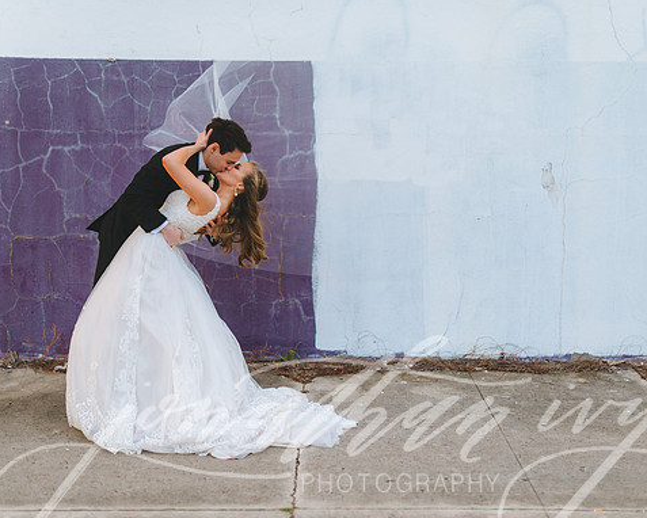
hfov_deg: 33.0
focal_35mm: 57
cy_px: 259
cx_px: 369
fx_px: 1092
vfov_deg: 26.7
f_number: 2
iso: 400
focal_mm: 50
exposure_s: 1/800
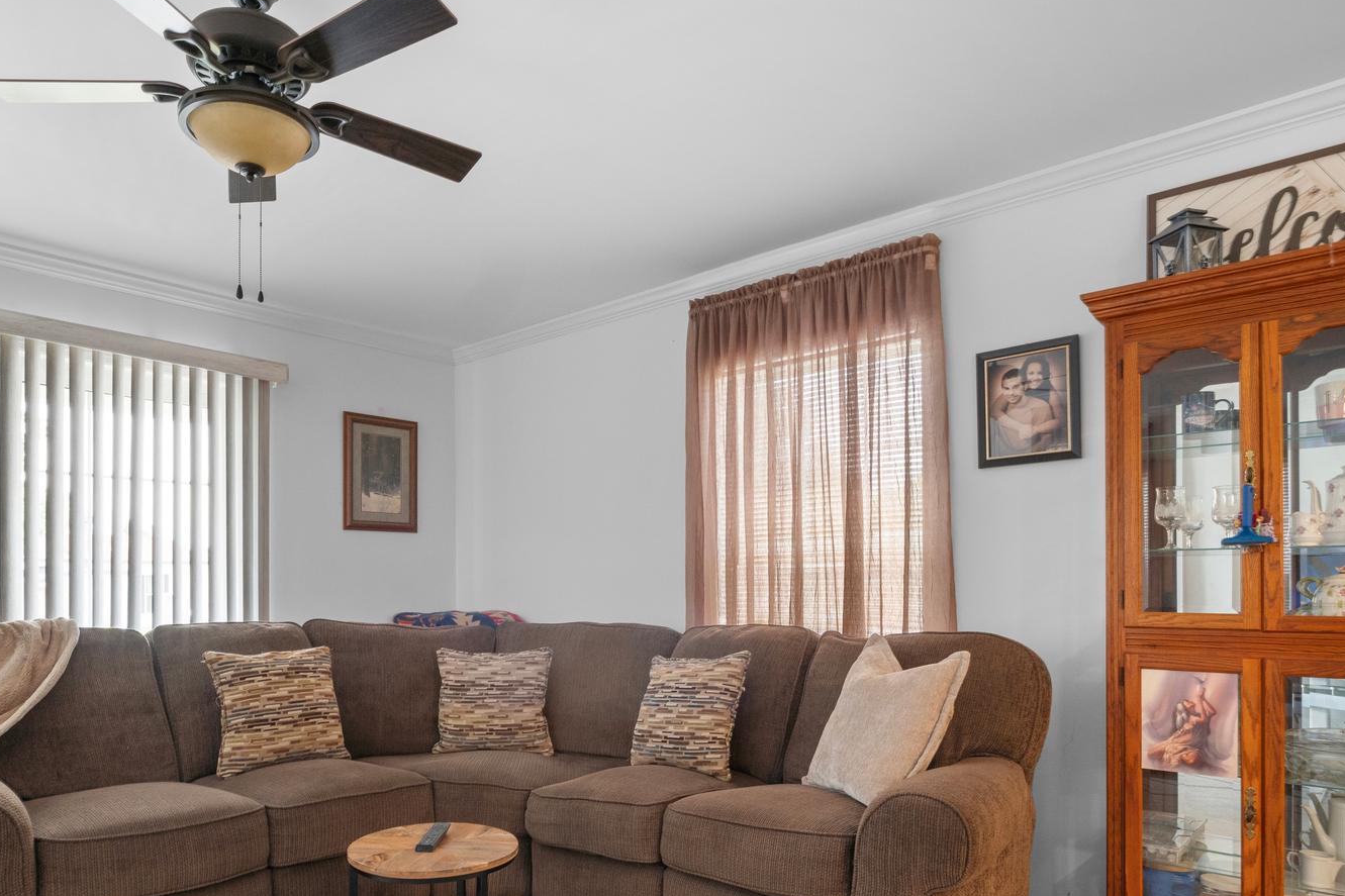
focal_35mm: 21
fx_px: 776
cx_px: 604
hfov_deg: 81.6
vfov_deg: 57.4
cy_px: 658
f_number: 7.1
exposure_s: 1/6
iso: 320
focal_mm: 9
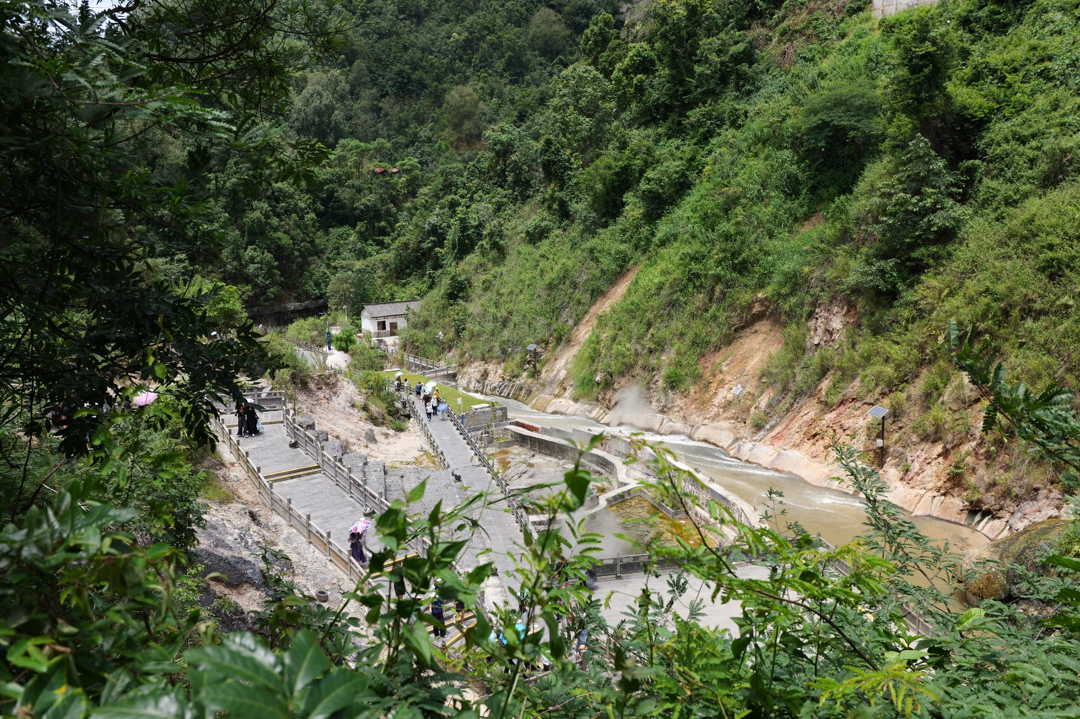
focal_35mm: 31
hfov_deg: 60.3
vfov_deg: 42.3
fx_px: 930
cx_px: 540
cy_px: 360
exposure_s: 1/250
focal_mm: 31
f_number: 5.6
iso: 100
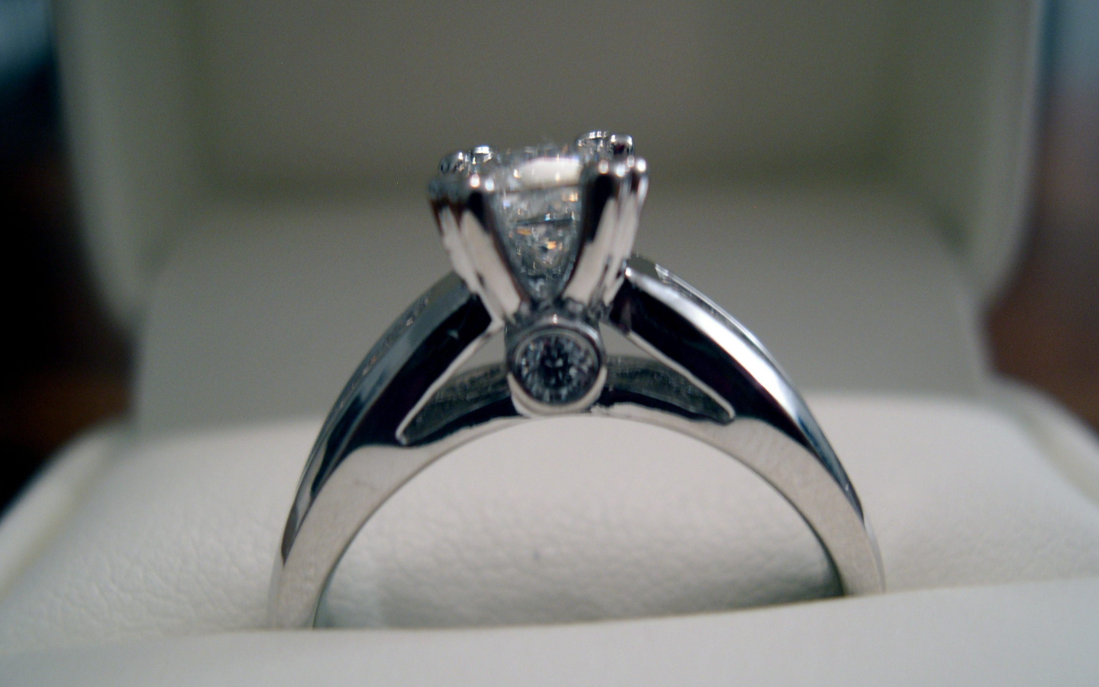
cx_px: 550
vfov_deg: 31.2
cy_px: 339
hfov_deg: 48.2
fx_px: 1228
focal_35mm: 41
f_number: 2.8
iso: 100
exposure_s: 1/7.5
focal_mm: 8
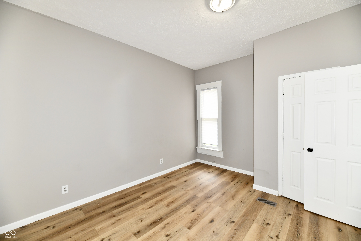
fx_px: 140
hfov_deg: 104.3
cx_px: 180
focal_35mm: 14
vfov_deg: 81.2
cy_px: 120
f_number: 6.3
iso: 640
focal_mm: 14
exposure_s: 1/60
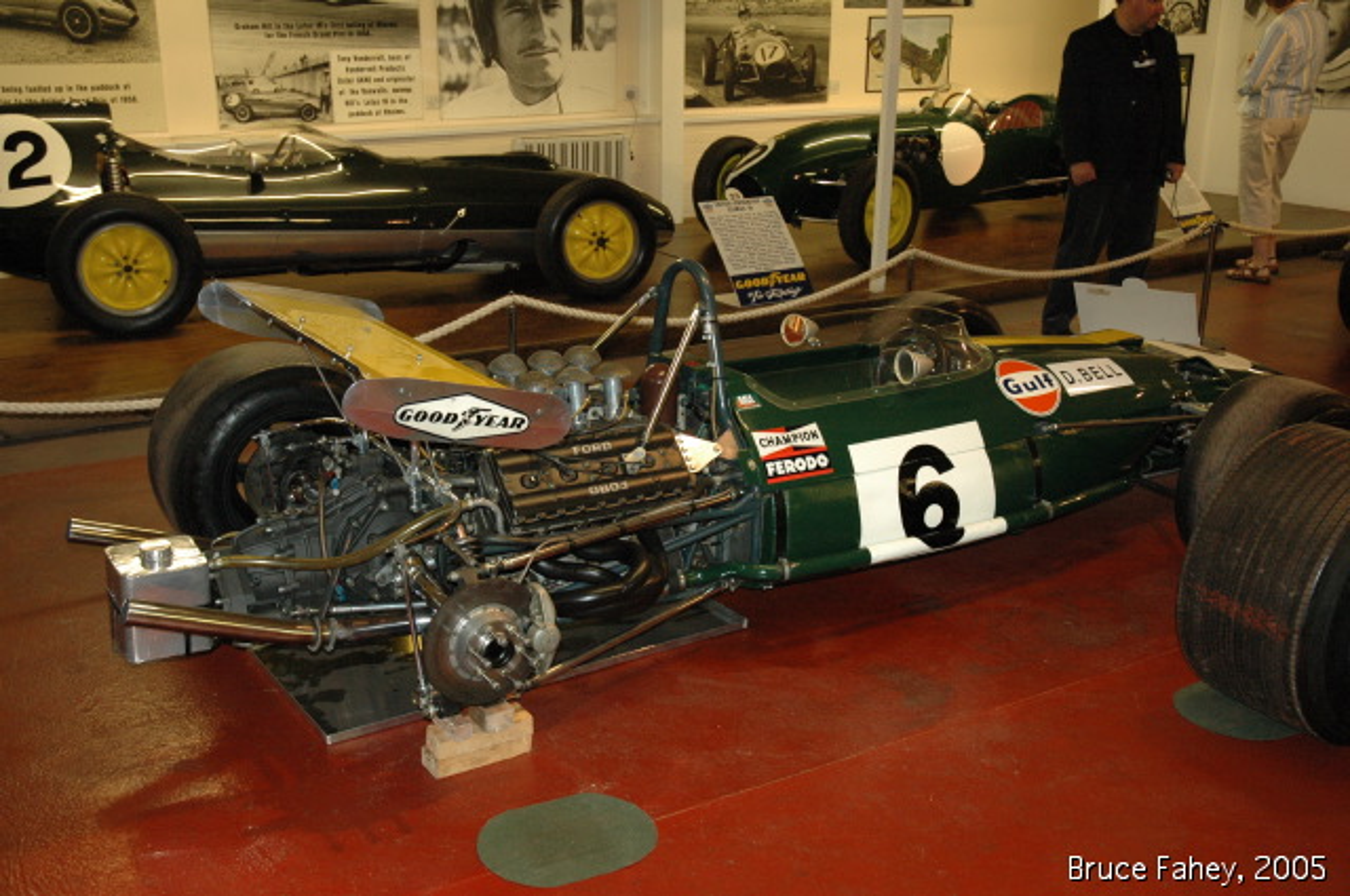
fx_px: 1517
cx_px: 675
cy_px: 448
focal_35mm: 40
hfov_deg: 48.0
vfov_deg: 32.9
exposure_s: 1/60
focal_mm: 27
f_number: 4
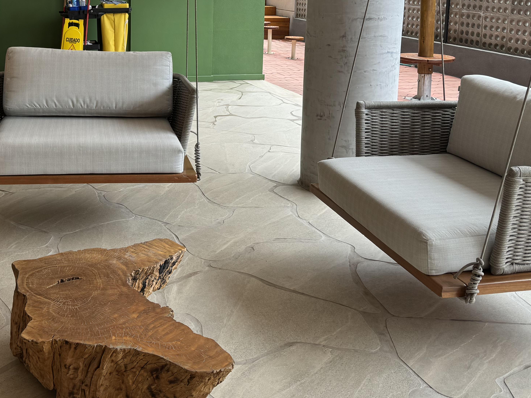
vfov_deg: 29.9
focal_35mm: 47
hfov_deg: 39.7
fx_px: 721
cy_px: 63
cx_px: 157
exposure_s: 1/341
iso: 80
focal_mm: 6.76
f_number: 1.78
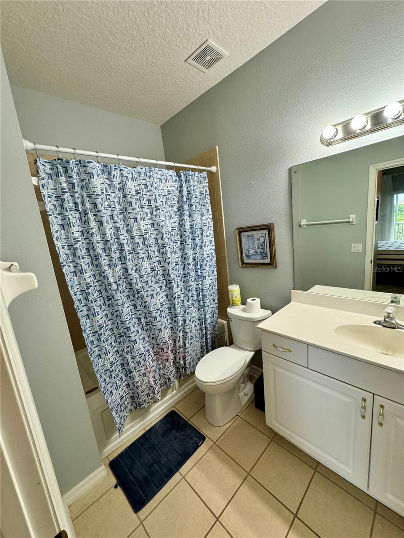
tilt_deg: -8.6
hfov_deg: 85.7
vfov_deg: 102.1
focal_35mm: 14
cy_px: 269
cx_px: 202
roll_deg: +7.0
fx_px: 218
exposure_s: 1/120
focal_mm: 2.22
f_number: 2.2
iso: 250
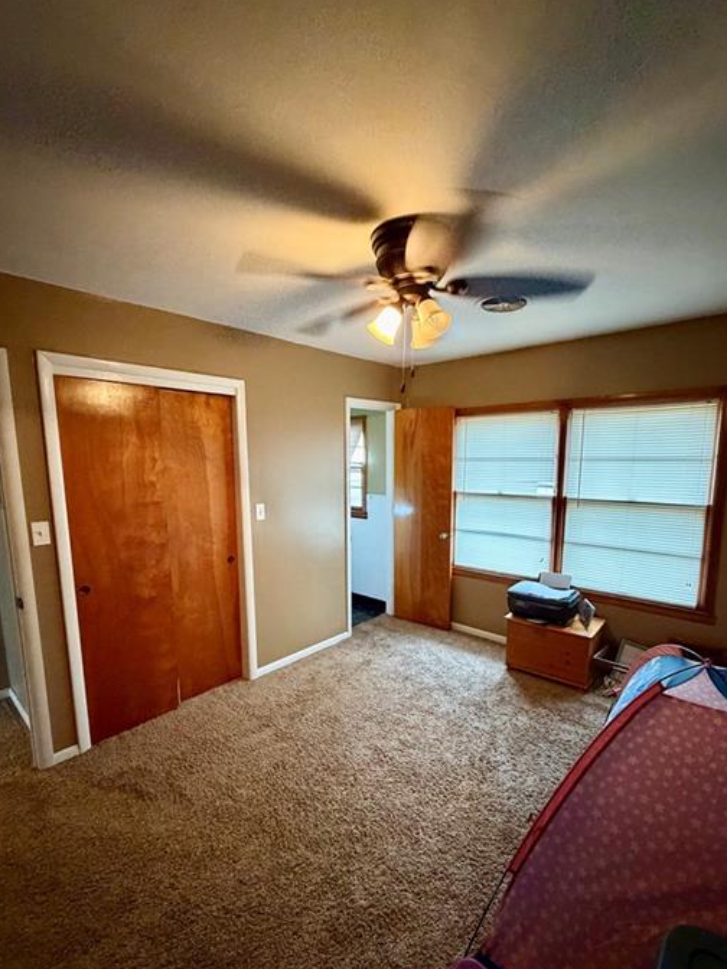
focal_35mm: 16
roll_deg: -0.1
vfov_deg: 94.3
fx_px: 448
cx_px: 376
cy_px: 523
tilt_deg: -8.1
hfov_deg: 78.1
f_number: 2.2
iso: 1000
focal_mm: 2.22
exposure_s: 1/40
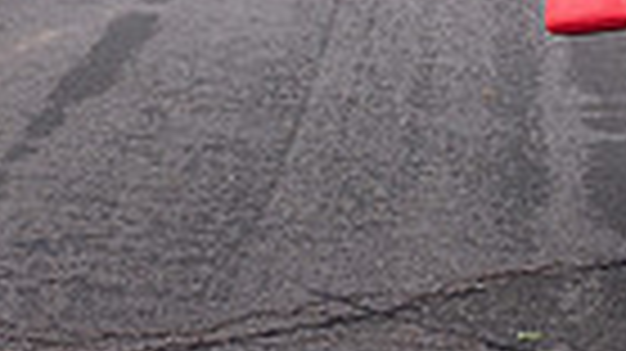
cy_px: -206
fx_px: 2240
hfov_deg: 15.9
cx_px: 455
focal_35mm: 135
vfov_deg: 8.7
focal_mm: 20.6
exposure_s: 1/250
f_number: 4
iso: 400
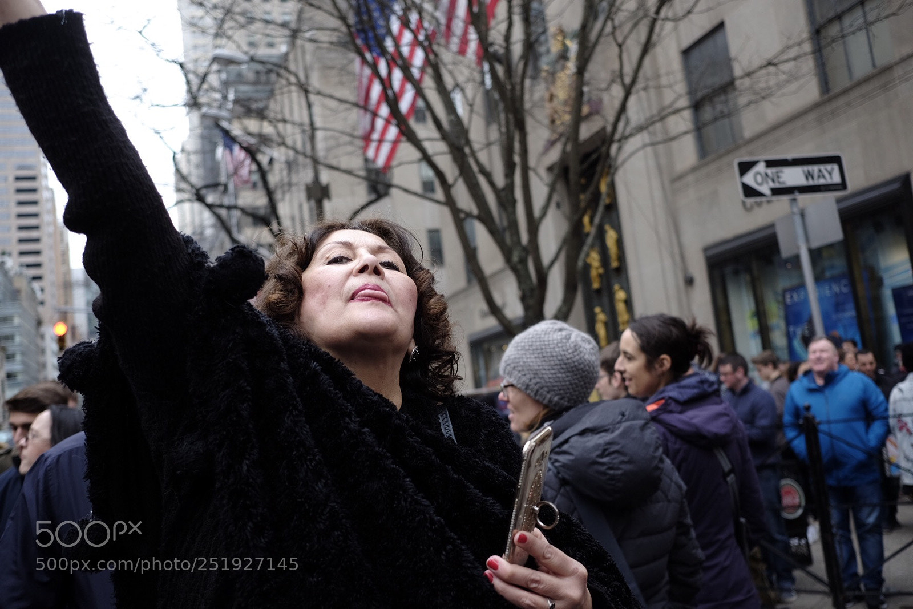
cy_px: 304
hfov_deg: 54.4
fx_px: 888
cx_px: 456
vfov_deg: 37.9
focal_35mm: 35
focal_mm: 23
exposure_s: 1/500
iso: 200
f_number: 2.8
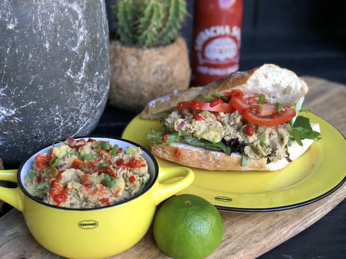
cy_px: 130
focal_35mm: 57
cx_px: 173
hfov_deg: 33.8
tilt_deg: -30.2
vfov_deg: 25.7
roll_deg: -1.3
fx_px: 570
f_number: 2.8
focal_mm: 6.6
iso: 125
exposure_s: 1/60
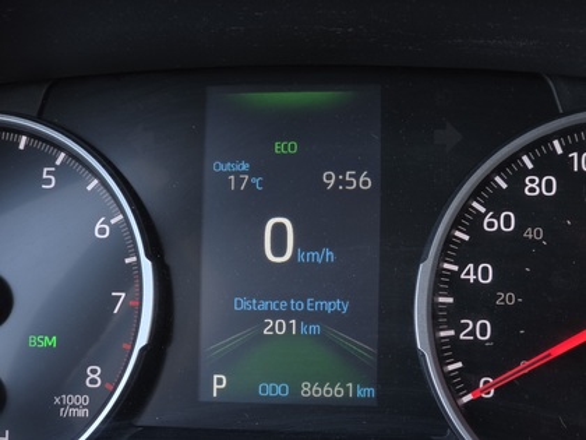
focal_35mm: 69
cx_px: 293
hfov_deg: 28.2
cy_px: 220
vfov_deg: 21.3
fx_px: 1168
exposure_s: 1/120
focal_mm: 7
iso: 160
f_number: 2.4
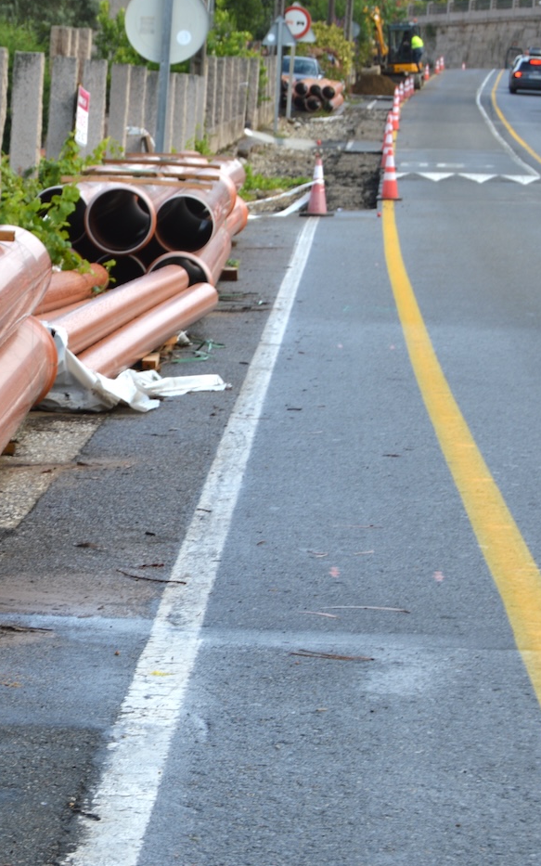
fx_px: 3347
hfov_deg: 9.2
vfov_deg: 14.7
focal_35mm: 142
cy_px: 442
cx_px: -39
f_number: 5.6
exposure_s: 1/125
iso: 100
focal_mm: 55
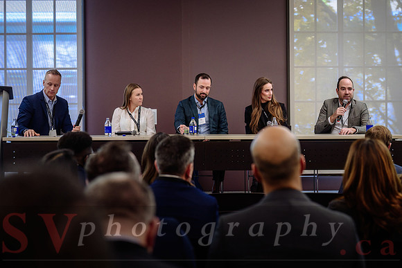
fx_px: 864
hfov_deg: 26.2
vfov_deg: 17.6
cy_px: 112
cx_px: 210
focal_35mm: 77
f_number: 3.2
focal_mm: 66
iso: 500
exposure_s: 1/80
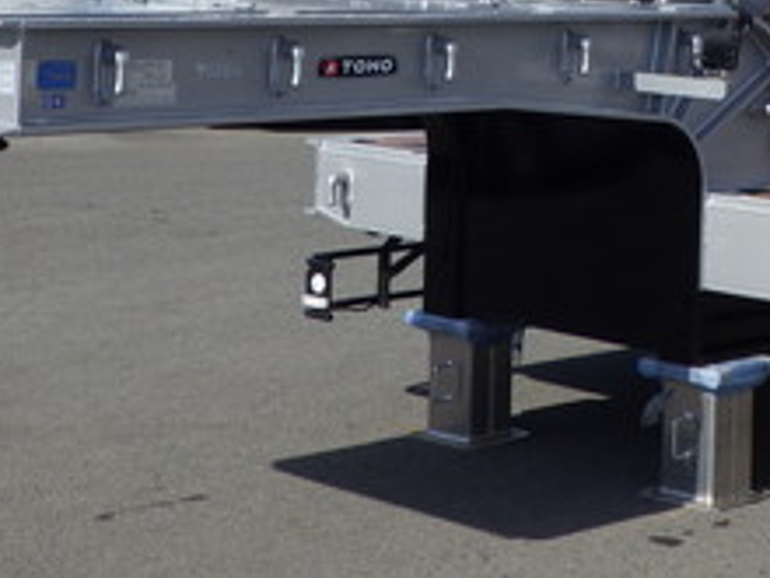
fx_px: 2202
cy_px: -116
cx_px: 676
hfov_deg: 19.5
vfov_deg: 14.5
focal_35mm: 99
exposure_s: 1/1000
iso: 125
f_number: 4.6
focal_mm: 6.1
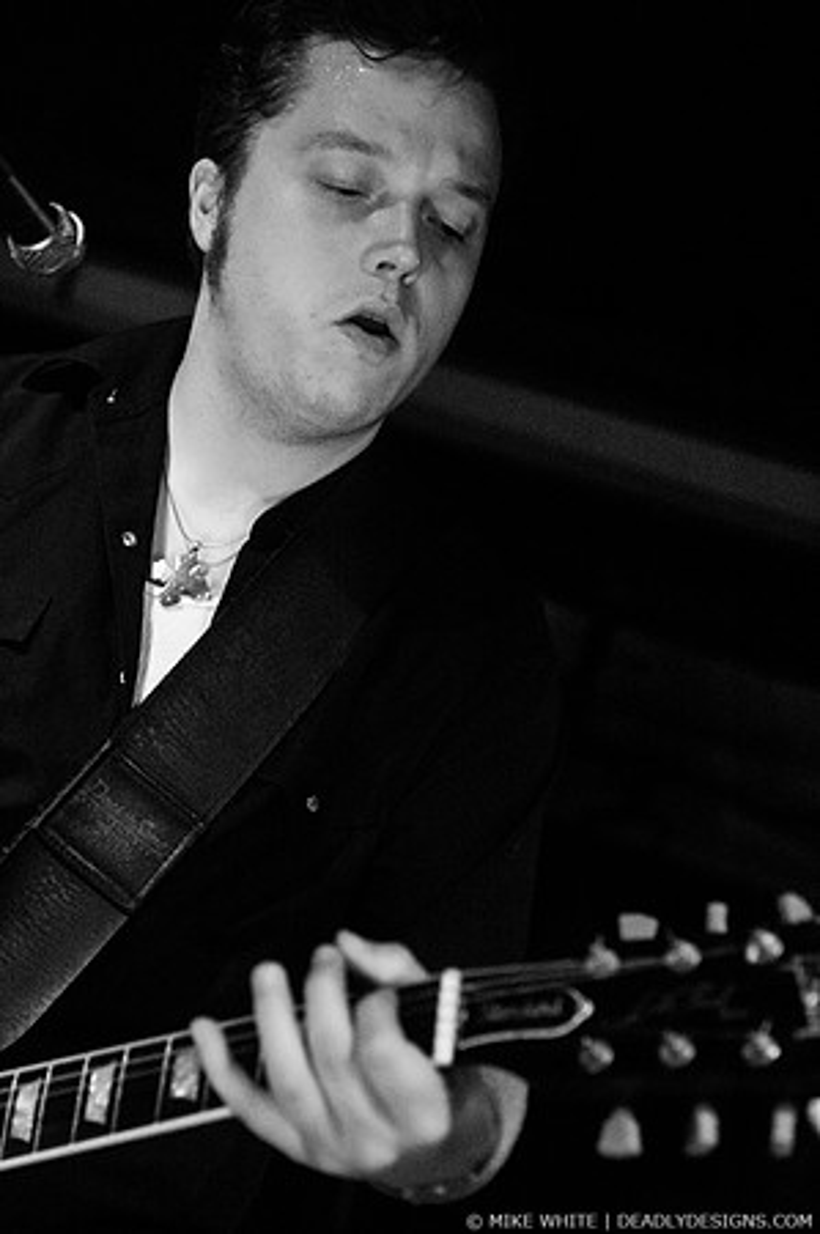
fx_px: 2671
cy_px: 617
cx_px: 410
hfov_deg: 17.5
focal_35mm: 78
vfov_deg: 26.0
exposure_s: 1/60
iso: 800
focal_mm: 52
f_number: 2.8
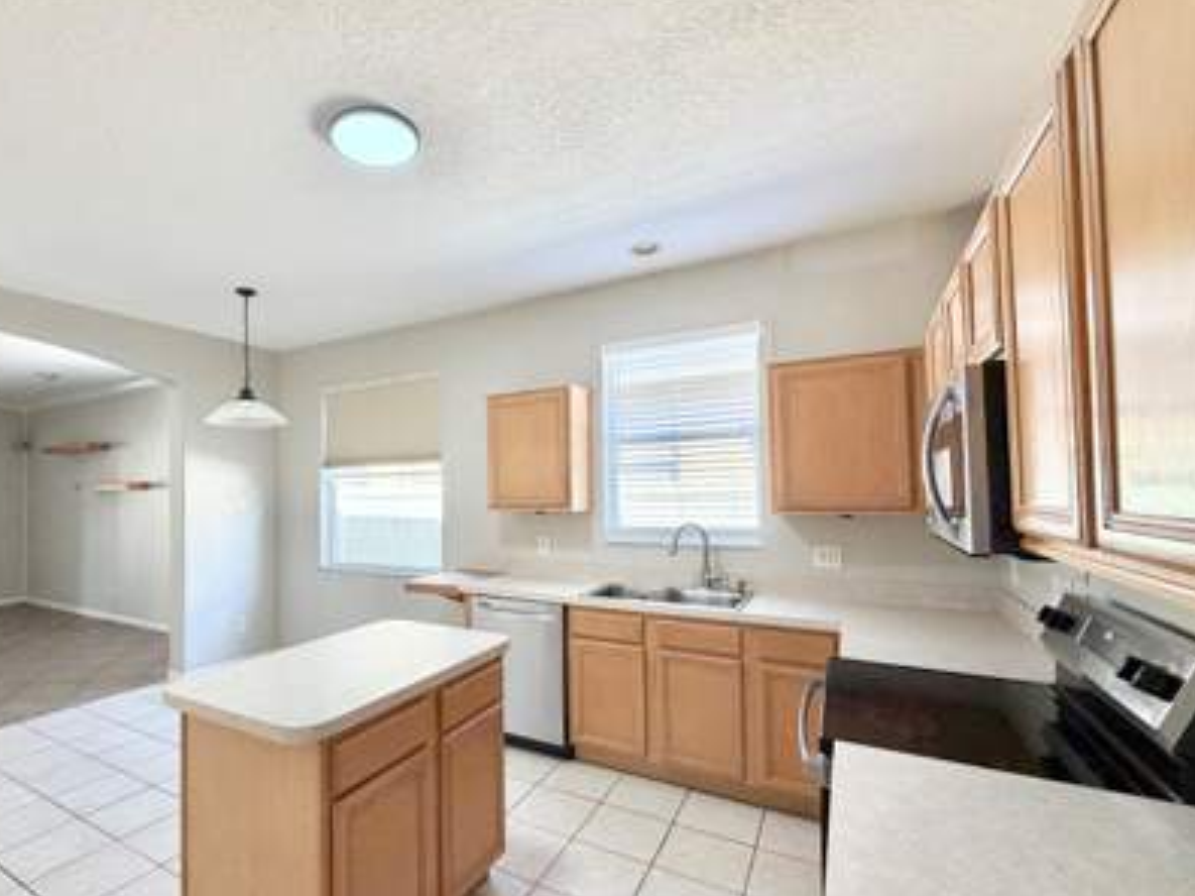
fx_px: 587
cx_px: 487
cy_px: 478
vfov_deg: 74.6
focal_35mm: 17
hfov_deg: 90.0
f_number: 2.2
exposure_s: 1/120
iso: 250
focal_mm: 2.22
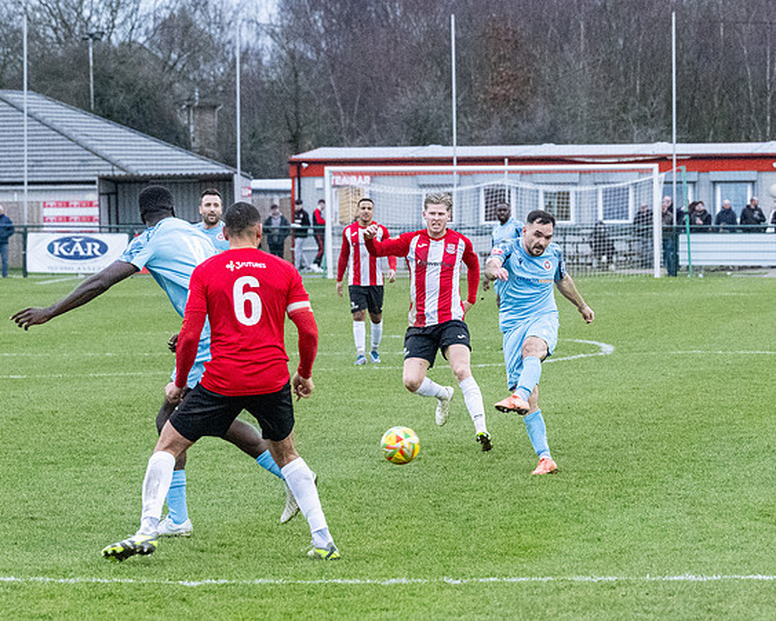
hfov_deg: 9.7
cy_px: 310
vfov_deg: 7.8
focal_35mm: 198
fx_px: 4553
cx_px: 558
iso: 5000
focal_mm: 86
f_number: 4
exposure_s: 1/1250
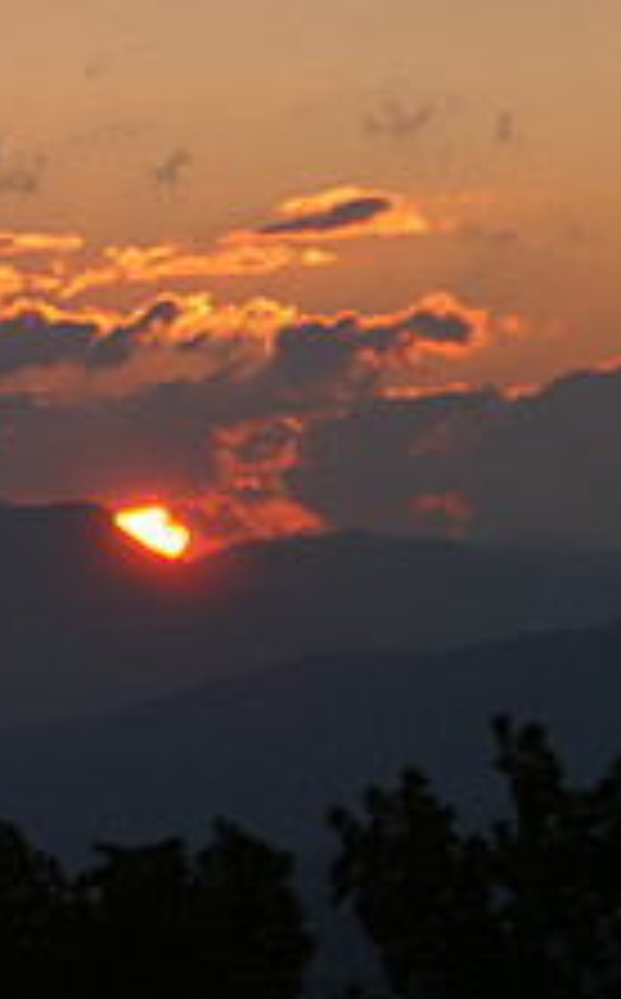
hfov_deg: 4.6
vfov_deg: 7.5
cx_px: -410
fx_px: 7612
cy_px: 315
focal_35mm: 280
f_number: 6.3
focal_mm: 70
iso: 100
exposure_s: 1/200
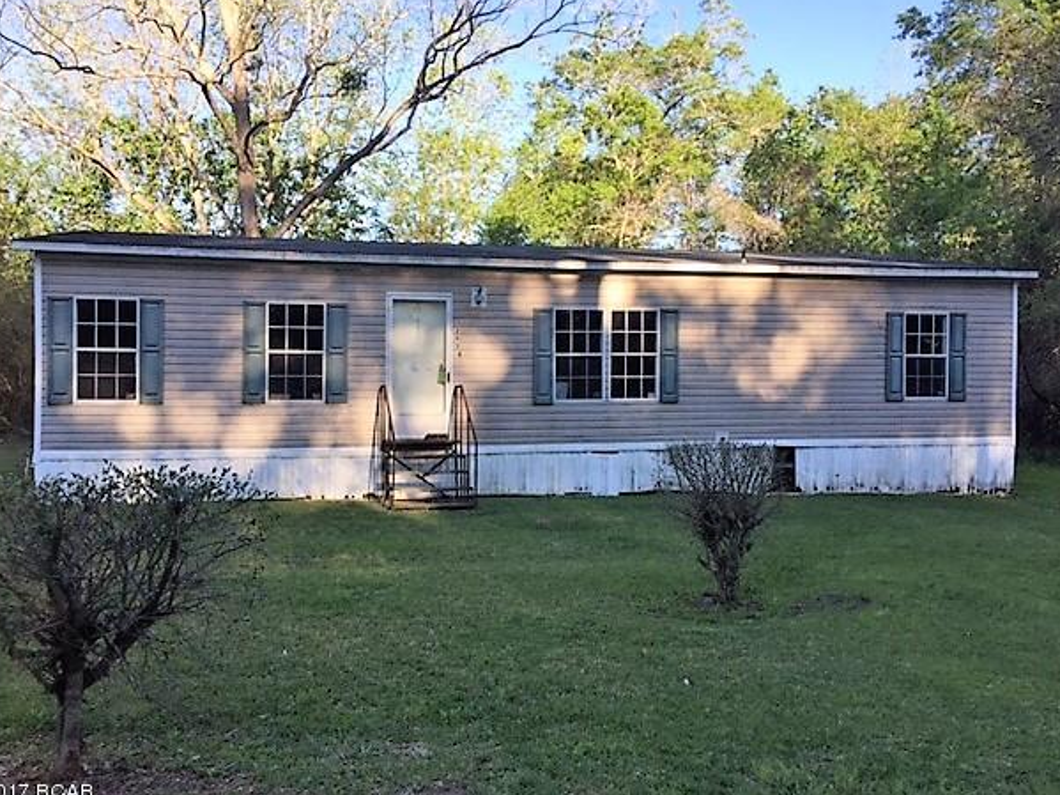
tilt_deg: -3.0
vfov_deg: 45.4
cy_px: 402
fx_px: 949
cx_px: 522
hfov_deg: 58.4
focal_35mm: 31
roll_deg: -0.8
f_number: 2.2
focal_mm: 4.15
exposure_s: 1/465
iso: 32
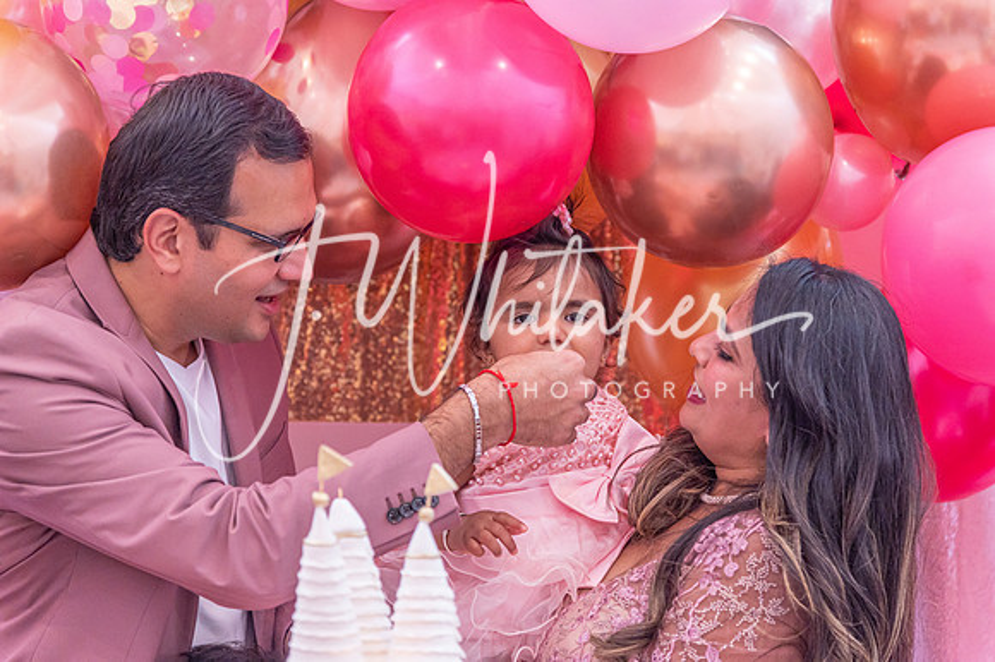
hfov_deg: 17.1
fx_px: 3315
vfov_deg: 11.4
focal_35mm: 120
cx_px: 498
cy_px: 331
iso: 1600
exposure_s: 1/160
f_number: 4
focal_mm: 120
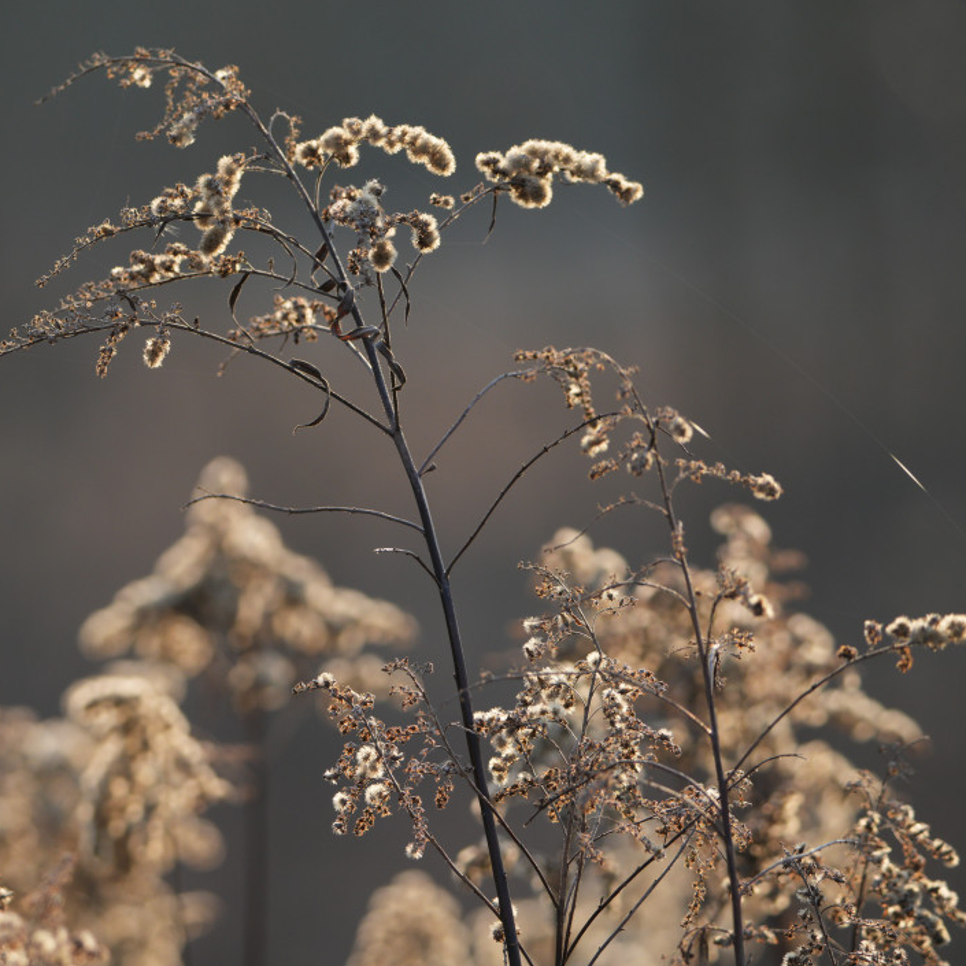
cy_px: 482
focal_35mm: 576
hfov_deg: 3.0
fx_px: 18186
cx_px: 369
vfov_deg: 3.0
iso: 800
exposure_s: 1/500
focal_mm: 450
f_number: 8
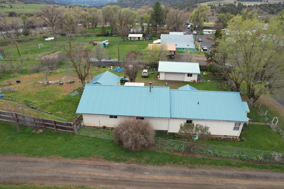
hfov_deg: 78.6
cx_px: 142
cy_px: 94
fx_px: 174
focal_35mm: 22
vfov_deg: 57.2
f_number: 2.8
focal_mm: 8.38
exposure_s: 1/500
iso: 110
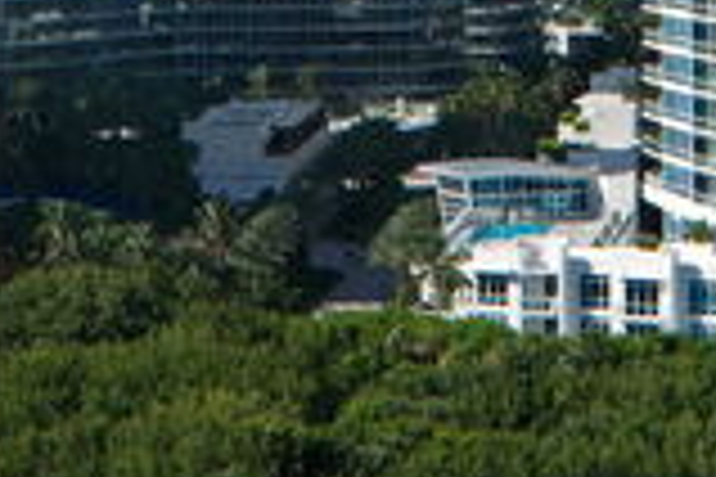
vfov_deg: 7.4
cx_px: 356
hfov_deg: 11.2
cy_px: -212
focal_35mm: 184
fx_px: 3659
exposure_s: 1/250
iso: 800
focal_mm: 24
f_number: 8
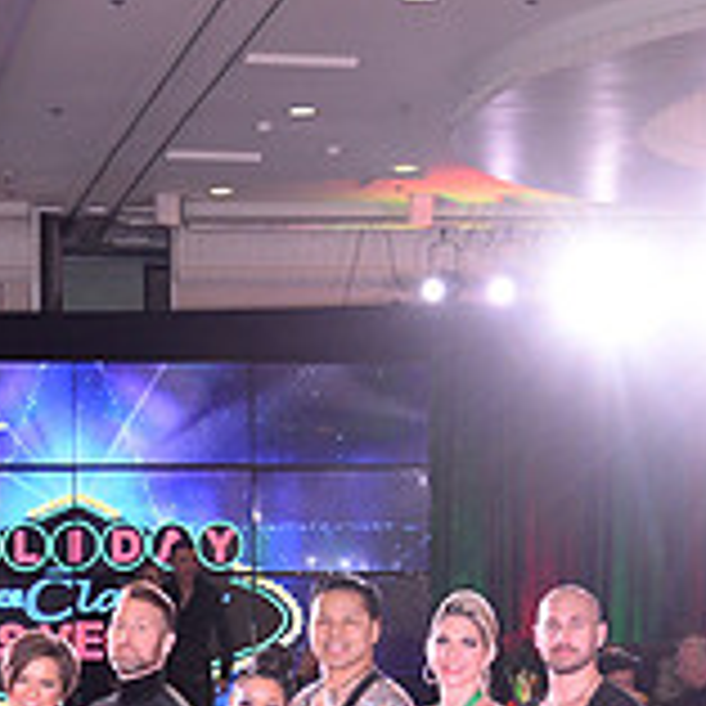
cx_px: 9
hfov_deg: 14.4
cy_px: 861
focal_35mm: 119
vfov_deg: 14.2
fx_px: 2746
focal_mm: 38
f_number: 4.5
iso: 3200
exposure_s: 1/250
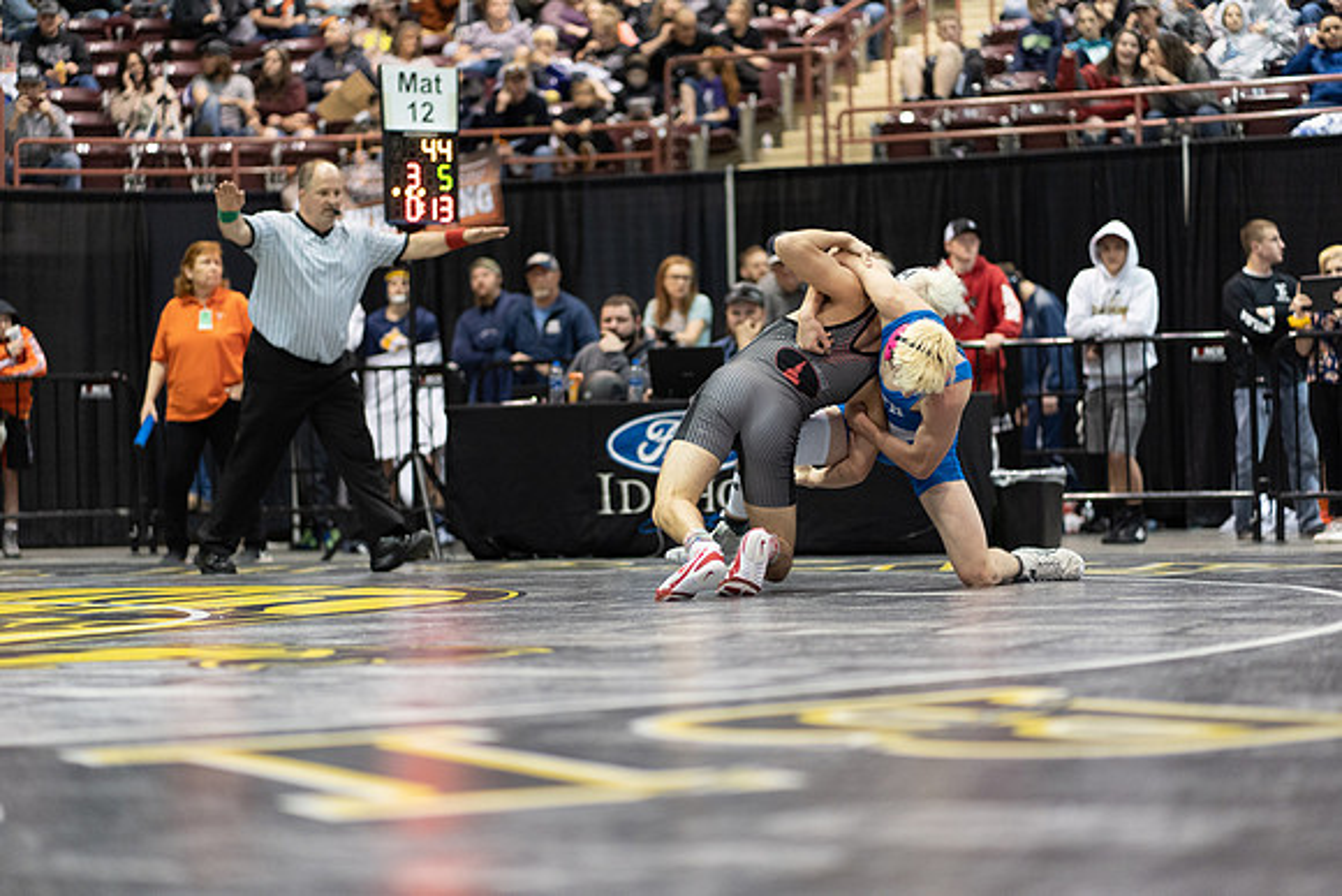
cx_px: 671
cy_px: 448
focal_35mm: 85
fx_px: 3169
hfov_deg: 23.9
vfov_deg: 16.1
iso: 2500
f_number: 1.8
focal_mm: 85
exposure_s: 1/500
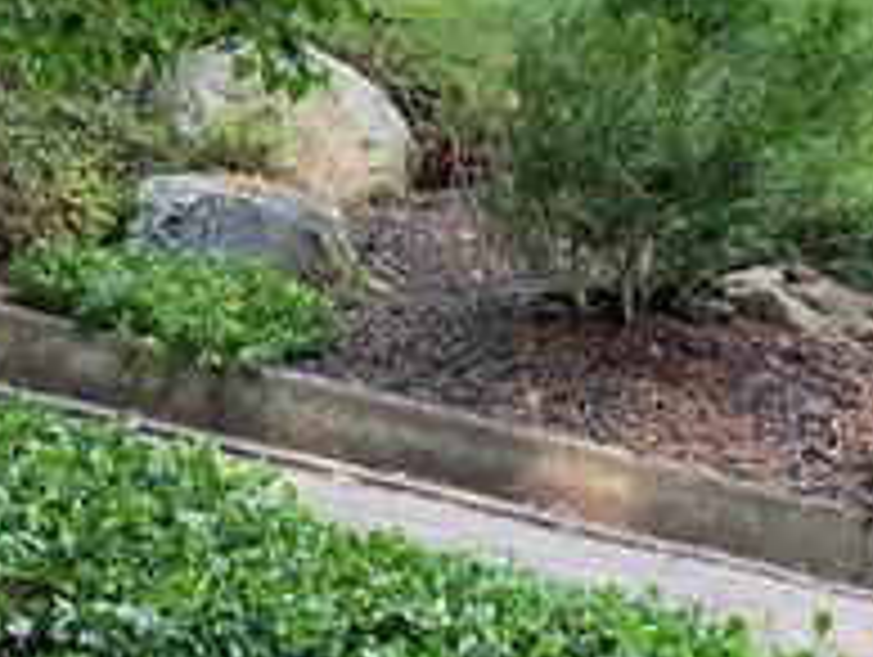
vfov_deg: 10.6
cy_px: -198
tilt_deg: +12.1
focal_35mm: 137
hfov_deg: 14.4
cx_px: 369
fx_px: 3459
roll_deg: +2.5
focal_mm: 4.25
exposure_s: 1/122
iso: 40
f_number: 1.8
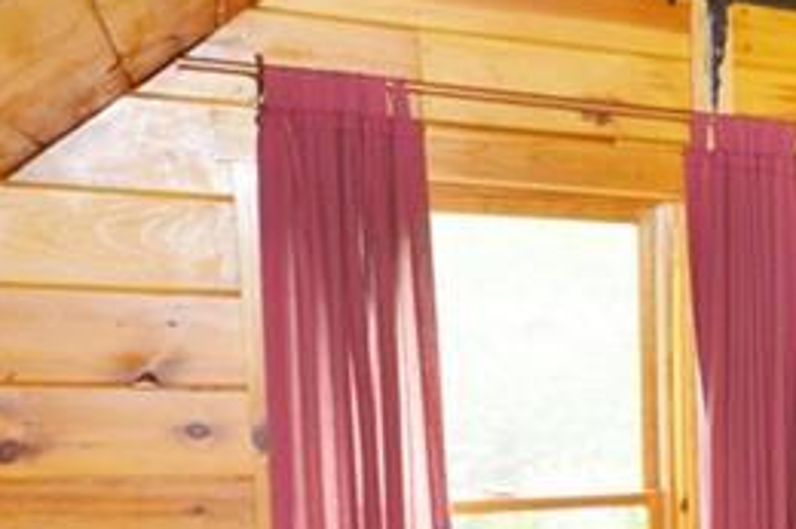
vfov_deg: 20.3
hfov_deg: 24.6
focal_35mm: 65
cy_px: 511
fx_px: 1436
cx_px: 1170
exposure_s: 1/60
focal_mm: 11
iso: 450
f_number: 4.2
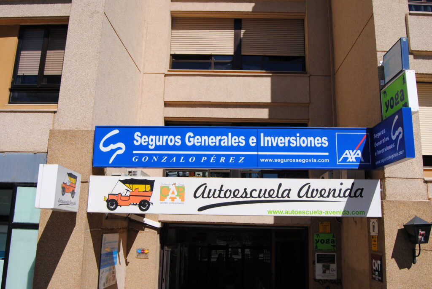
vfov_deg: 43.7
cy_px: 144
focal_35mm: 30
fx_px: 360
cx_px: 216
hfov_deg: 61.9
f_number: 9
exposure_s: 1/320
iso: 100
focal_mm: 20
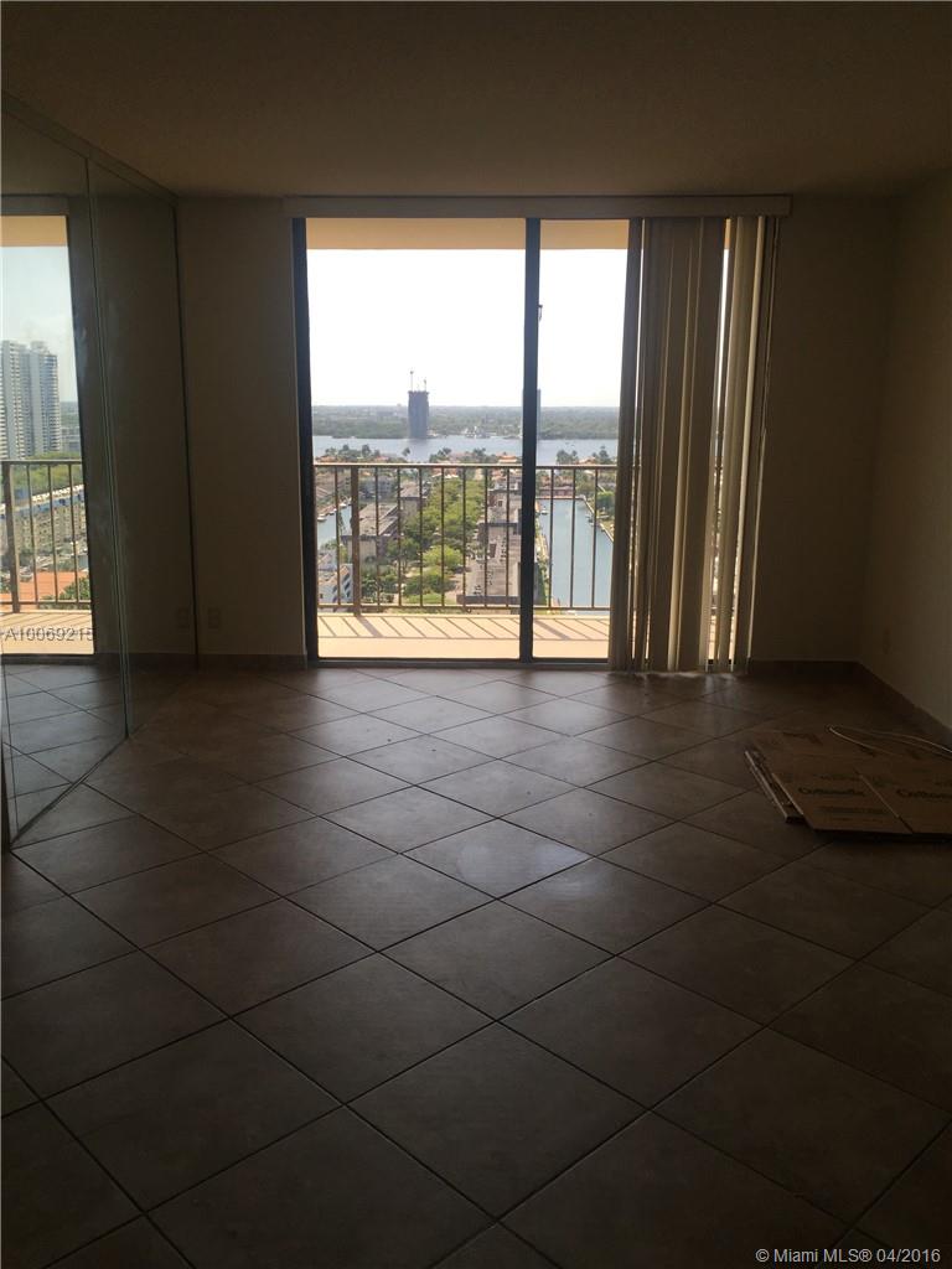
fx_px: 1063
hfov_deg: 48.2
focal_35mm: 29
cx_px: 476
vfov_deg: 61.7
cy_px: 634
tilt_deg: -10.4
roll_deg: -0.6
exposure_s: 1/694
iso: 32
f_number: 2.2
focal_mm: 4.15
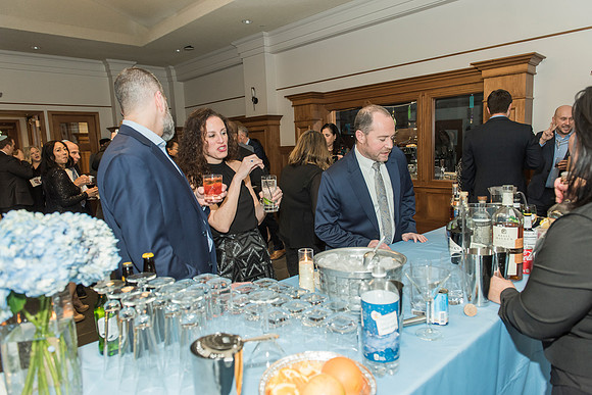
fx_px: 395
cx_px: 296
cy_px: 198
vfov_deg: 53.2
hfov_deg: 73.7
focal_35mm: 24
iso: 1250
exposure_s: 1/100
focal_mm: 24
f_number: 4
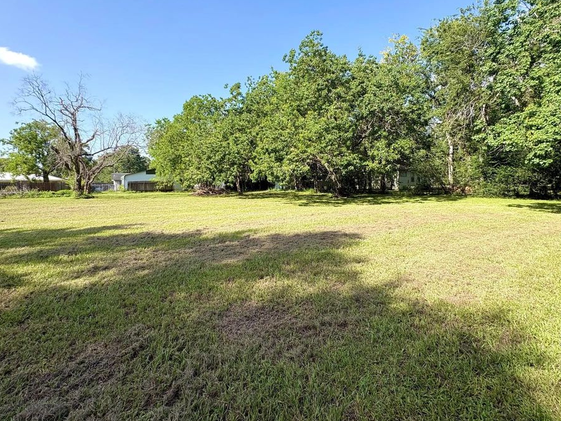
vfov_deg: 77.7
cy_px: 184
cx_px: 279
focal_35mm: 16
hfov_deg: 94.5
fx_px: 259
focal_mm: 2.22
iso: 50
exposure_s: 1/771
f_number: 2.2
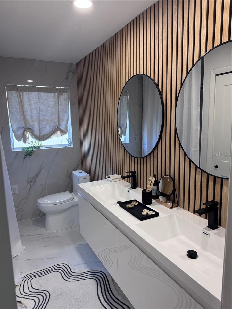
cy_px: 154
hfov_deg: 56.8
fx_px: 214
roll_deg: +1.5
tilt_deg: -9.5
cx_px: 116
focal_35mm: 24
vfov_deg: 71.6
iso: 125
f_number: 1.78
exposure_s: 1/120
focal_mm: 6.76
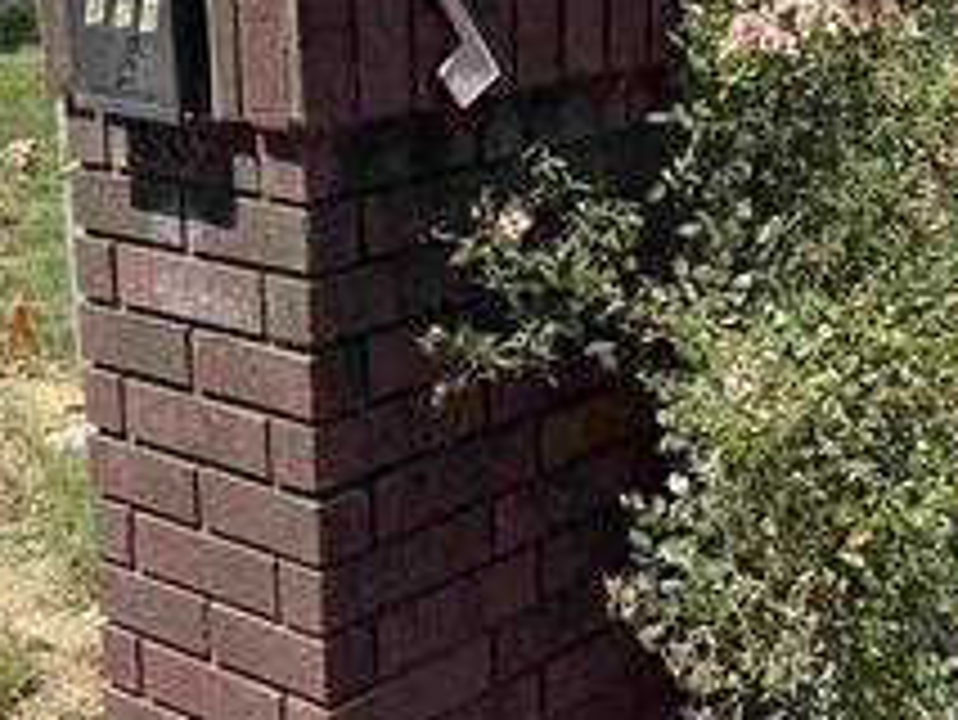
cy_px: 99
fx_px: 1994
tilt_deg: -11.0
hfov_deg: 26.6
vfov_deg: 20.1
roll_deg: +1.8
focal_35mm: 72
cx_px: 733
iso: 80
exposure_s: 1/2370
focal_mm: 6.76
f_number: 1.78
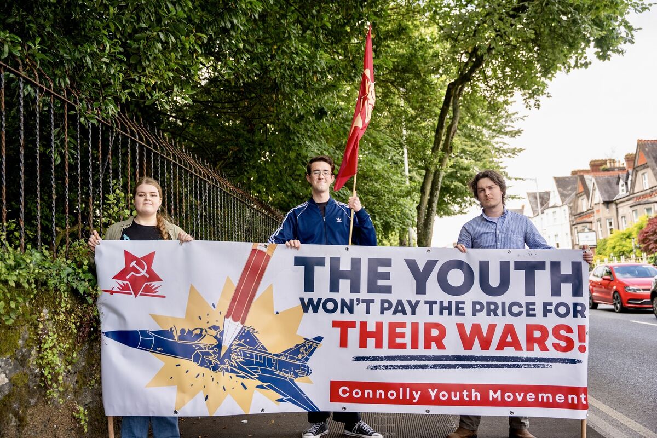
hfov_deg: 56.2
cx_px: 328
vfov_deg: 39.2
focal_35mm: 34
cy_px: 219
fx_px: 615
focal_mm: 33.7
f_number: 2.8
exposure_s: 1/200
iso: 100
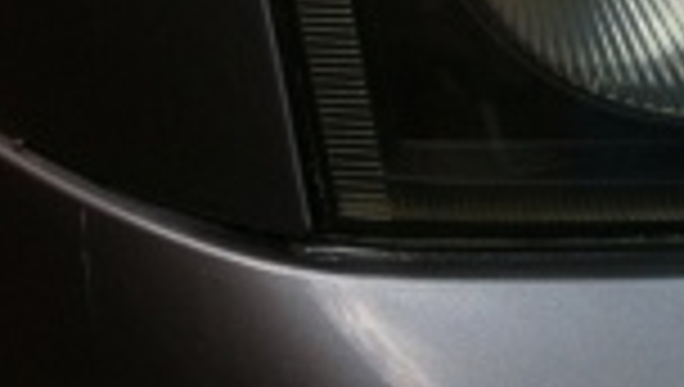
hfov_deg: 15.2
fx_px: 2325
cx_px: 1098
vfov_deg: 9.1
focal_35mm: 128
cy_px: -292
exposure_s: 1/578
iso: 80
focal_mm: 3.85
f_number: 2.8
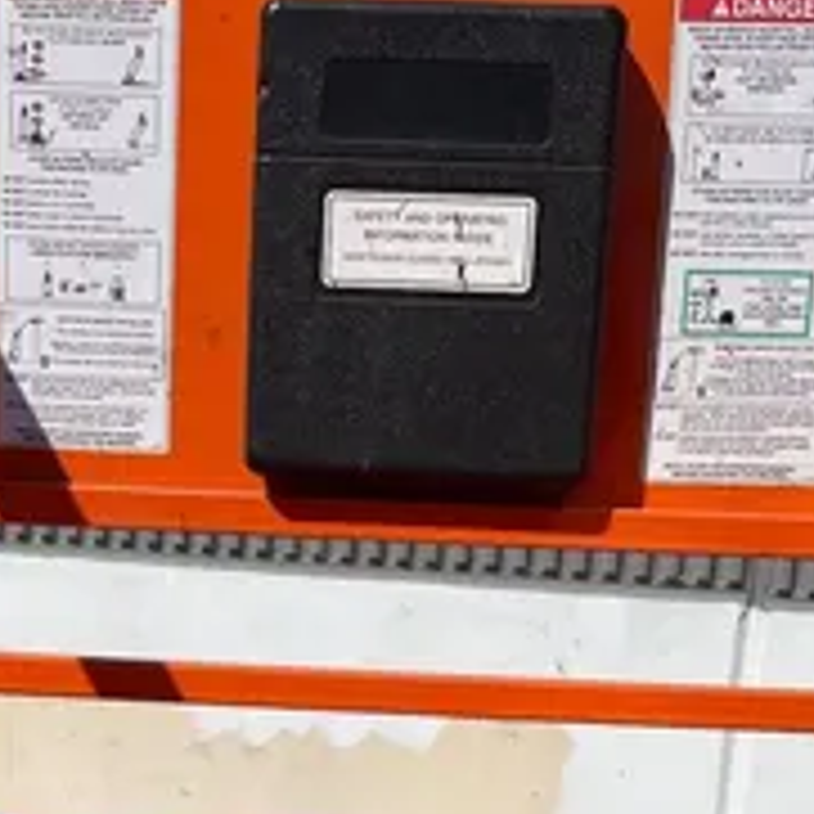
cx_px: 216
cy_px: 1369
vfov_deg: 16.3
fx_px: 2474
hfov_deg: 18.6
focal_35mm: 93
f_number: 1.6
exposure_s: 1/6135
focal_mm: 4.2
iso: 32
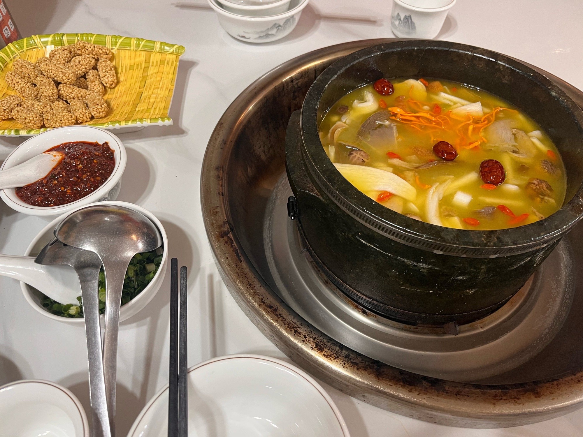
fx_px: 438
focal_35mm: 26
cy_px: 218
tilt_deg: -52.3
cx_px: 292
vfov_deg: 53.1
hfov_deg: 67.3
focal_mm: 5.1
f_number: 1.6
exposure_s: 1/50
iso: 200
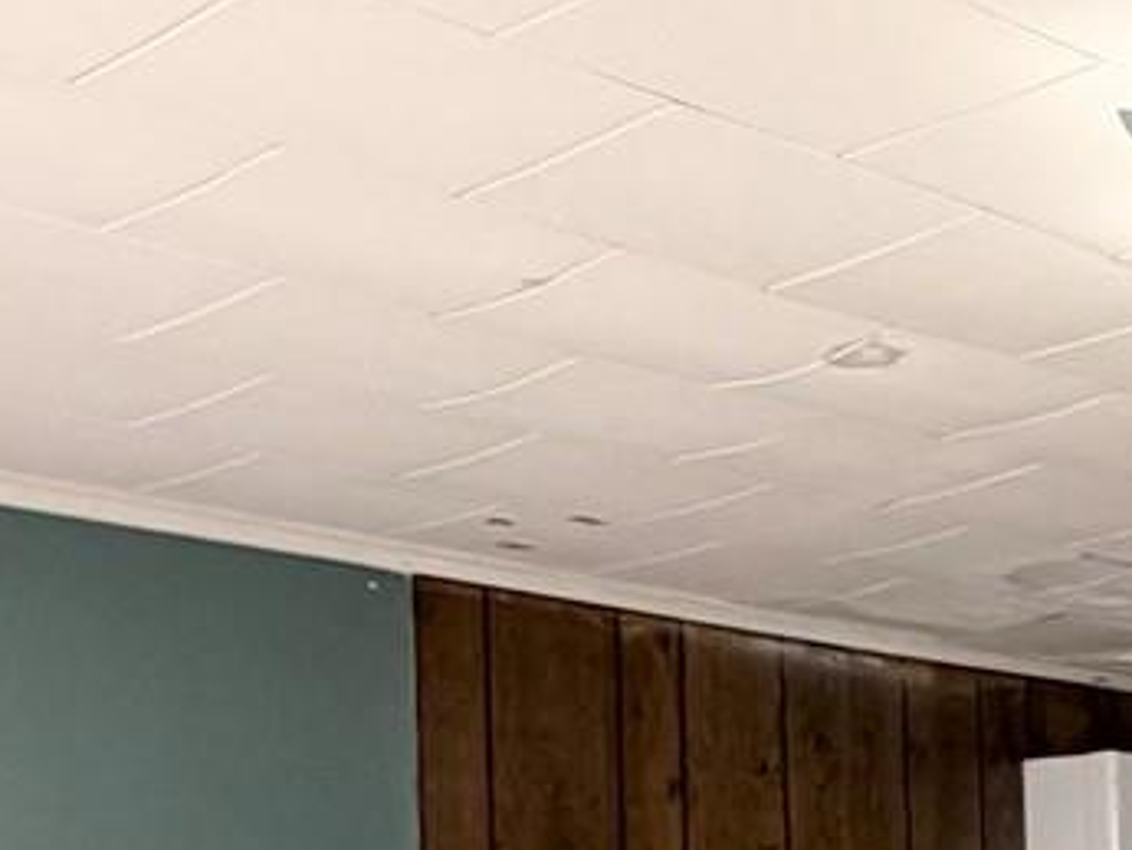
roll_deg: +2.2
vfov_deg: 16.5
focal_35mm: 83
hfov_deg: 20.7
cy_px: 1204
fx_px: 2715
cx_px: 1598
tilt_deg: -1.3
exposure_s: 1/121
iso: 64
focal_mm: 2.22
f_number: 2.2
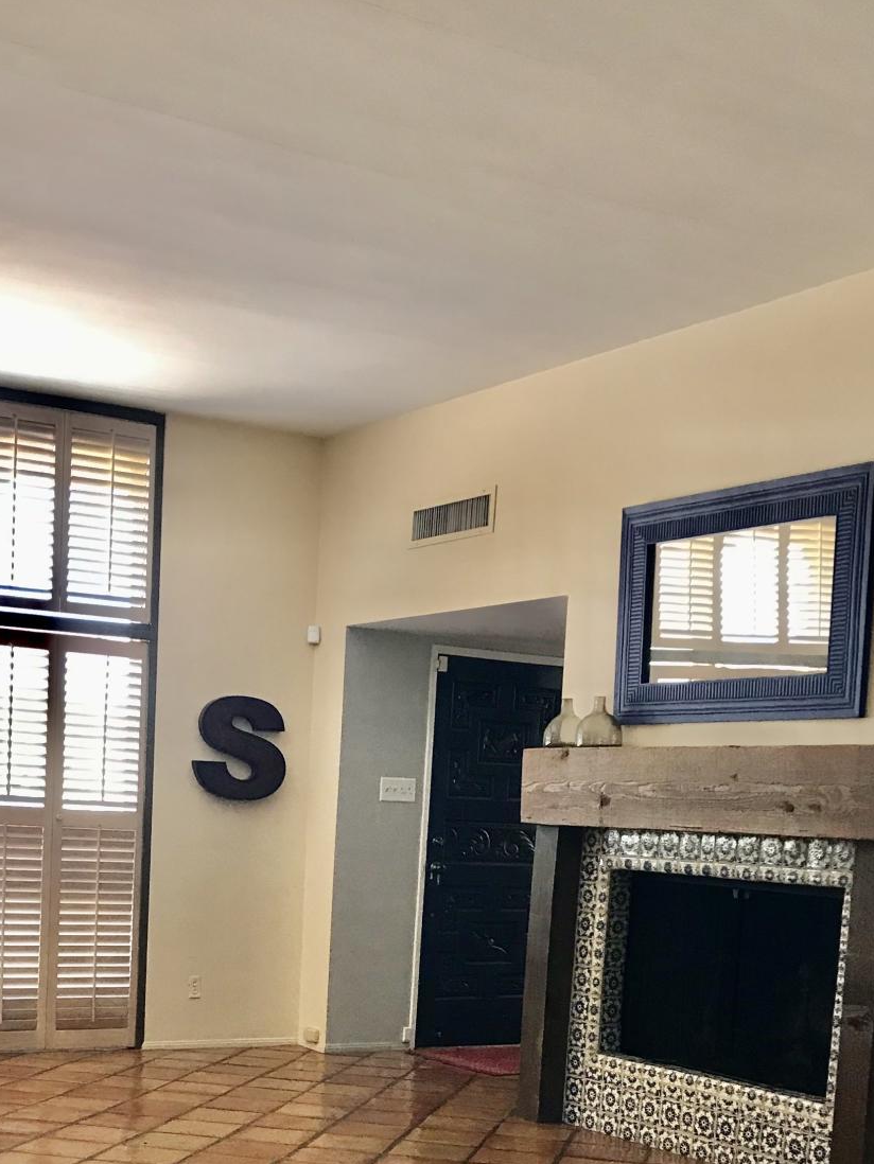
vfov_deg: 35.7
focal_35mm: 51
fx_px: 1716
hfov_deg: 28.4
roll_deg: -3.1
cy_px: 1005
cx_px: 280
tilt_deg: -6.9
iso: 32
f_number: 1.8
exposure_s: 1/30
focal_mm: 3.99
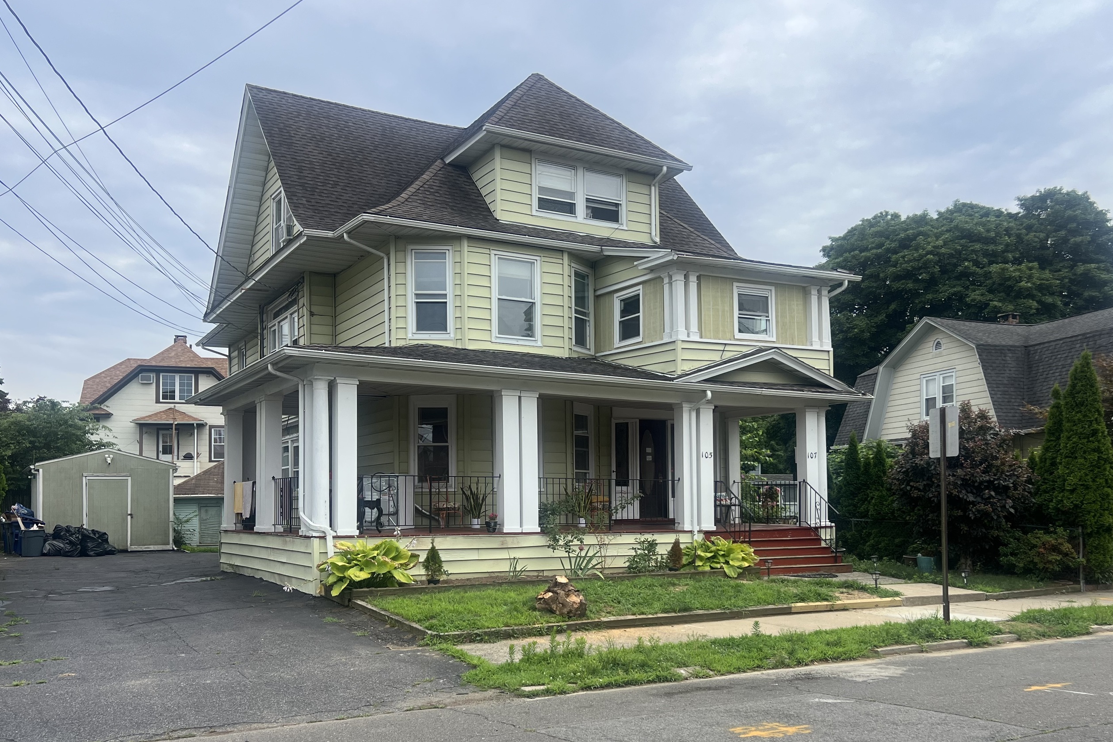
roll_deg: +0.5
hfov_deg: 57.2
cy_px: 470
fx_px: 1020
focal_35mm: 33
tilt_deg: +0.9
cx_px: 584
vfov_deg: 39.7
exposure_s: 1/2915
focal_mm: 5.7
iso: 50
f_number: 1.5
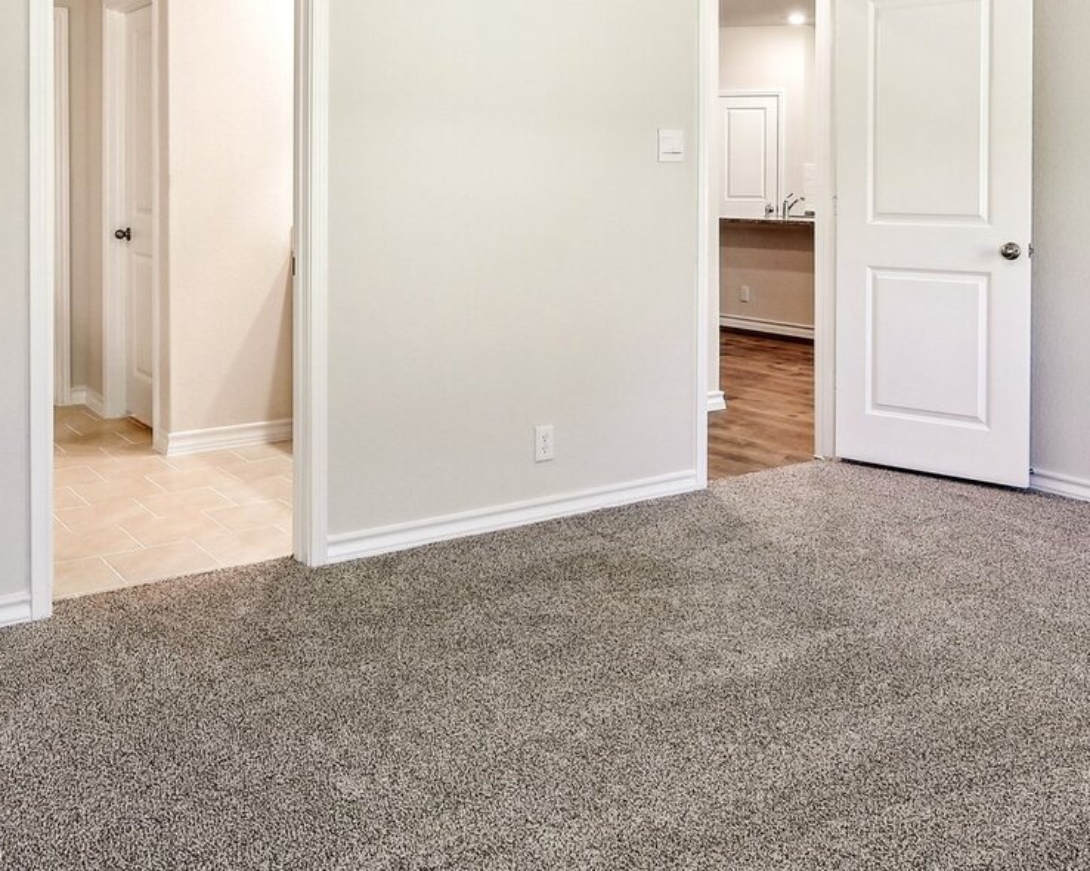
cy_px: 183
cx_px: 489
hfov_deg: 51.5
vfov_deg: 40.6
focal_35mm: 35
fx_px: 1129
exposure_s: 1/15
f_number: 8
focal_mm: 17
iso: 640
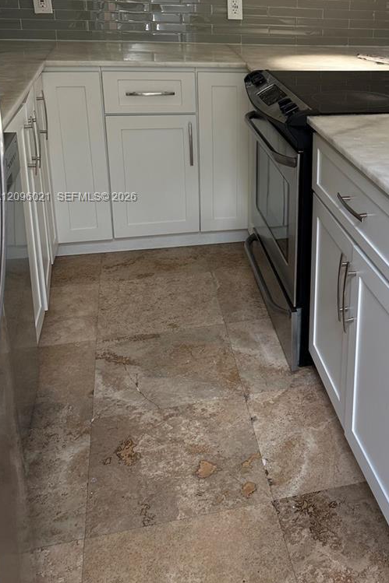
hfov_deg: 31.9
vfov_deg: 47.7
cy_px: 198
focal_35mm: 40
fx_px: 649
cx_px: 343
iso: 80
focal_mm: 6.86
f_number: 1.78
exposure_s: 1/120
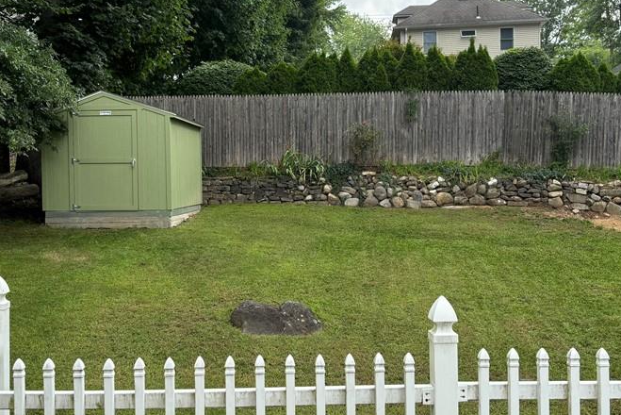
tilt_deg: -0.9
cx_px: 256
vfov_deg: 31.9
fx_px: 725
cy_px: 206
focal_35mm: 42
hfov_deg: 46.2
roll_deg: +0.7
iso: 50
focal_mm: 5.96
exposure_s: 1/1007
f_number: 1.6
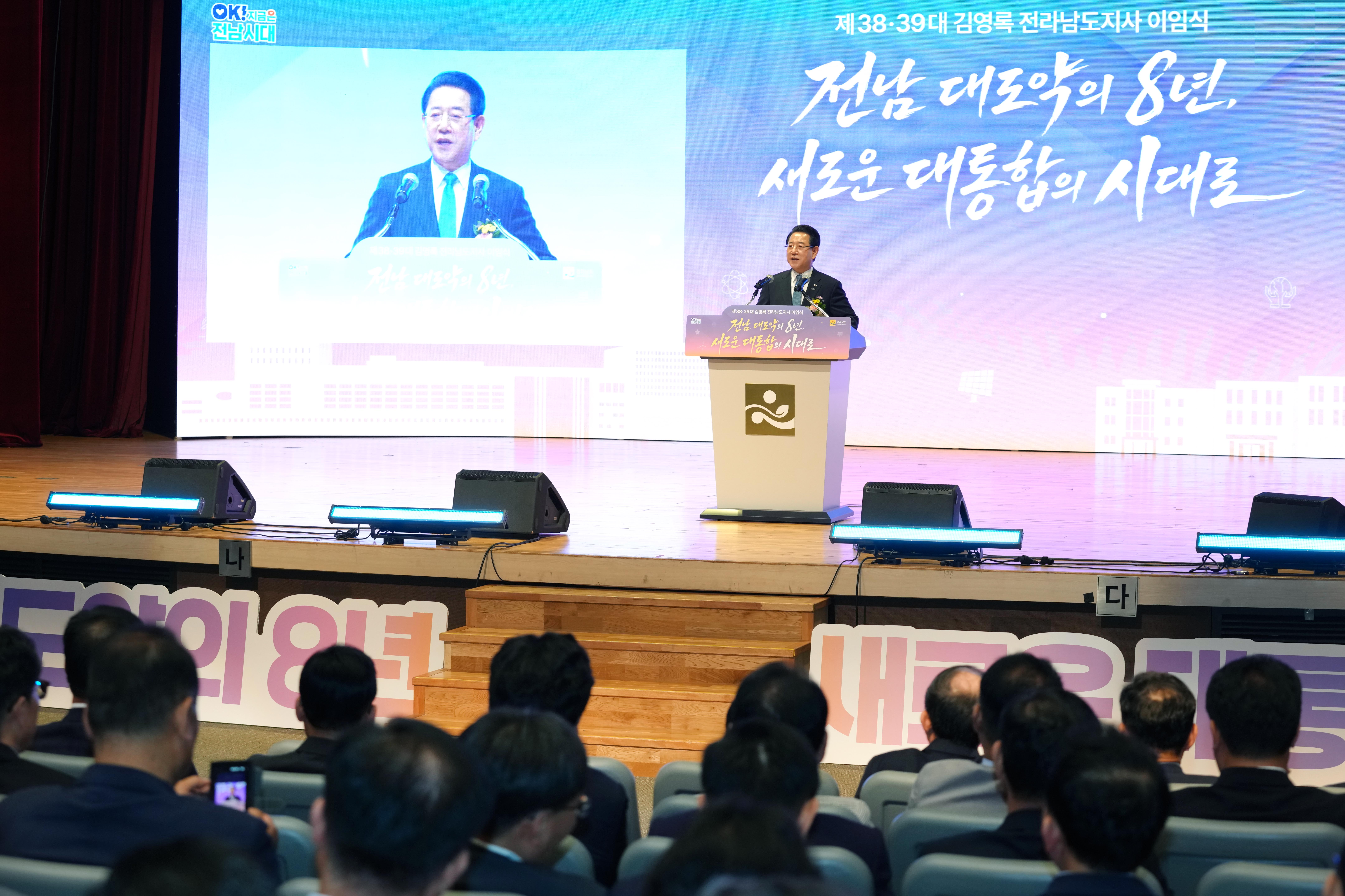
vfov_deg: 18.4
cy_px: 448
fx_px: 2765
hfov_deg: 27.3
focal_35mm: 74
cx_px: 672
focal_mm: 74
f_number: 5
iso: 2000
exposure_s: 1/125
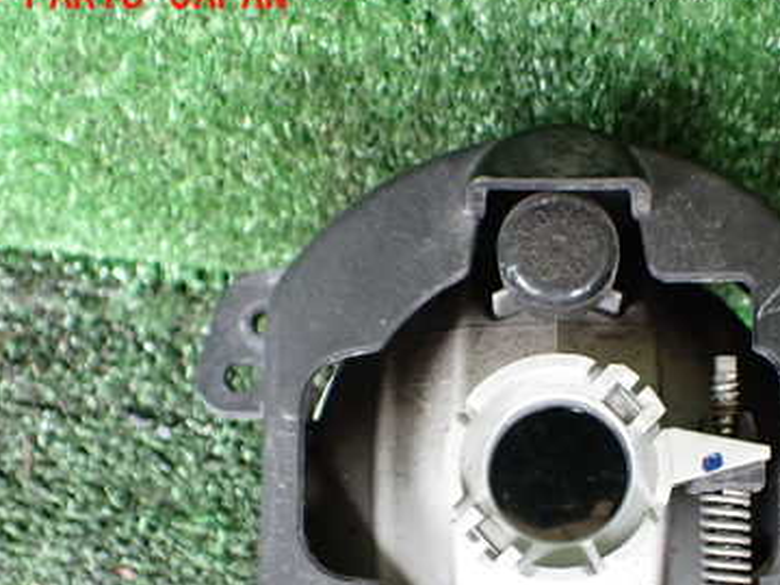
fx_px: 1127
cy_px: 455
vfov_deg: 28.6
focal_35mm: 50
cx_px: 544
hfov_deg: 37.6
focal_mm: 5.4
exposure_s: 1/60
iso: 800
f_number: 2.3
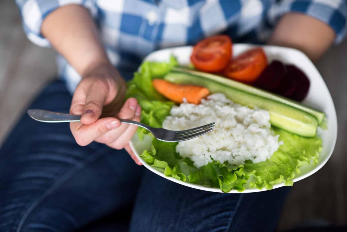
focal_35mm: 85
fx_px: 820
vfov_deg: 16.1
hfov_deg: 23.9
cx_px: 174
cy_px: 116
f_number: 2.2
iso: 500
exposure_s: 1/100
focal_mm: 85
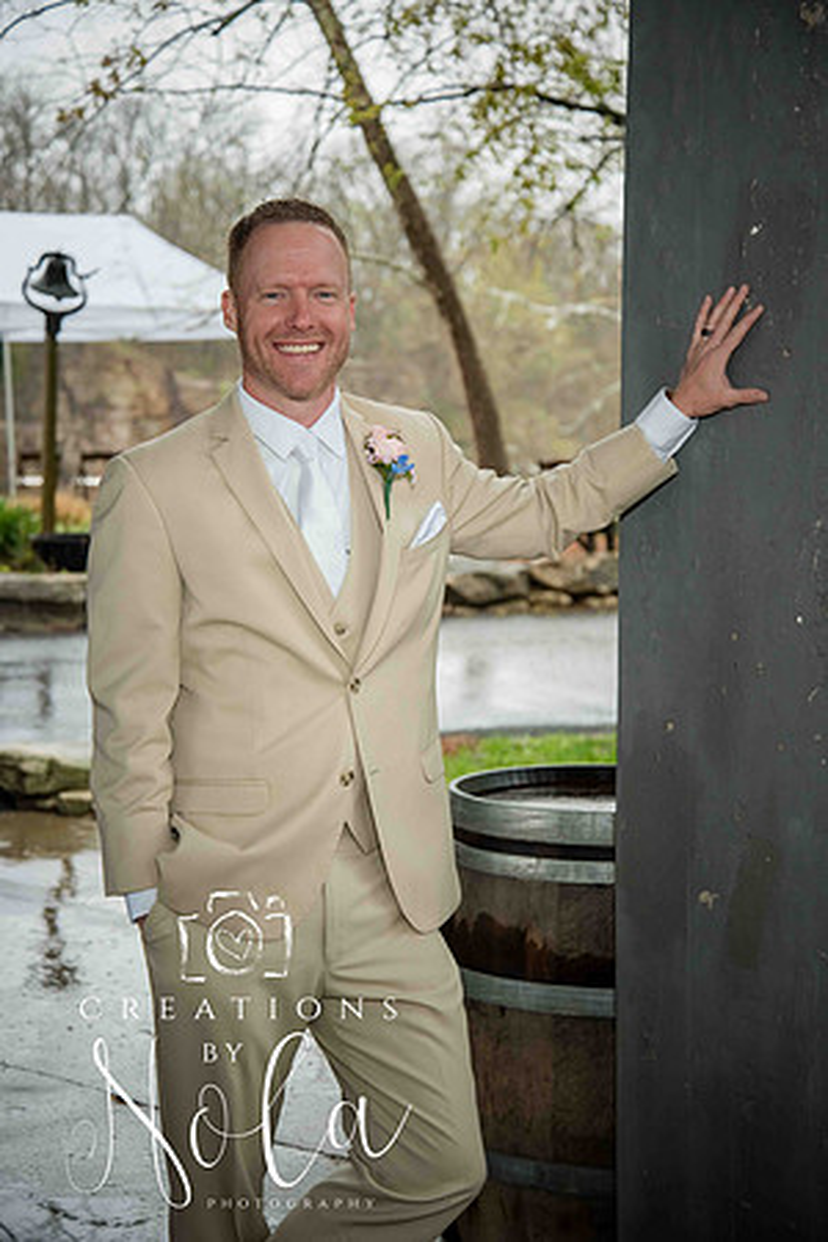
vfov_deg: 29.7
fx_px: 2346
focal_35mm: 68
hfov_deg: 20.0
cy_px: 621
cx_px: 414
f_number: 5
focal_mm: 68
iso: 640
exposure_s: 1/250
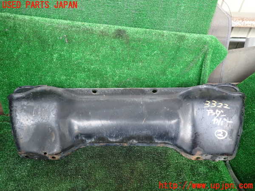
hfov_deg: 69.4
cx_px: 128
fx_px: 184
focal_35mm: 25
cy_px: 96
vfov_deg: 54.9
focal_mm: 4.5
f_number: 2
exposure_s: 1/30
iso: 200
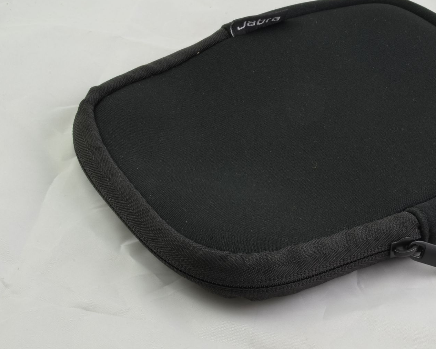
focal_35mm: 80
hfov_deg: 23.7
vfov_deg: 19.2
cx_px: 292
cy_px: 157
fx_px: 1032
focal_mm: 40
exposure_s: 1.3
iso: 100
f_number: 20
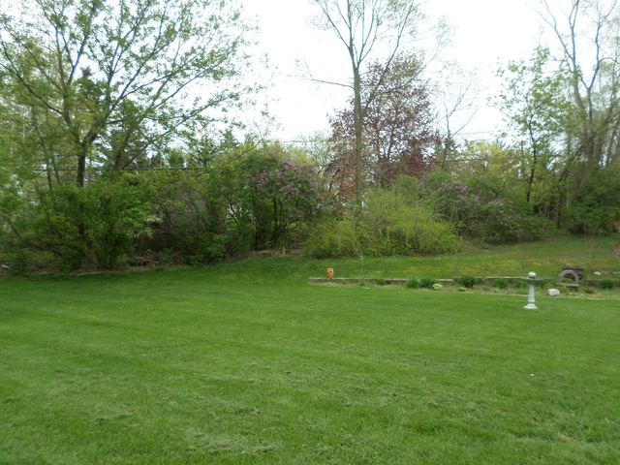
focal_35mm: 25
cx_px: 310
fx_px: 448
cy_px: 232
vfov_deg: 54.9
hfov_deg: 69.4
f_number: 2.5
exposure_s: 1/500
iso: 80
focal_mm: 4.5
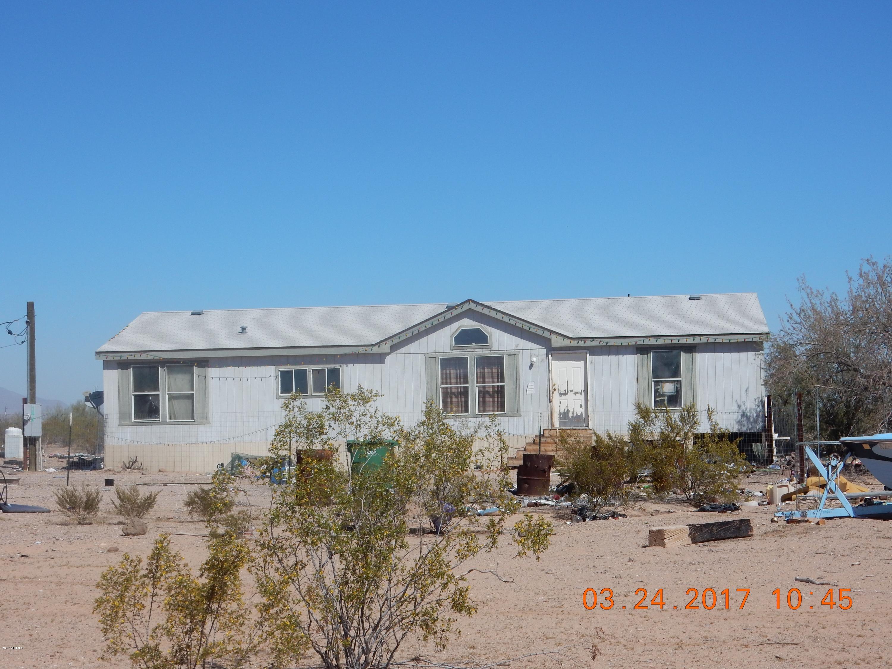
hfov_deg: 27.4
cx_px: 446
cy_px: 334
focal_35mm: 71
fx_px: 1830
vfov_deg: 20.7
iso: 125
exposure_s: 1/1600
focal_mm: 12.6
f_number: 4.8
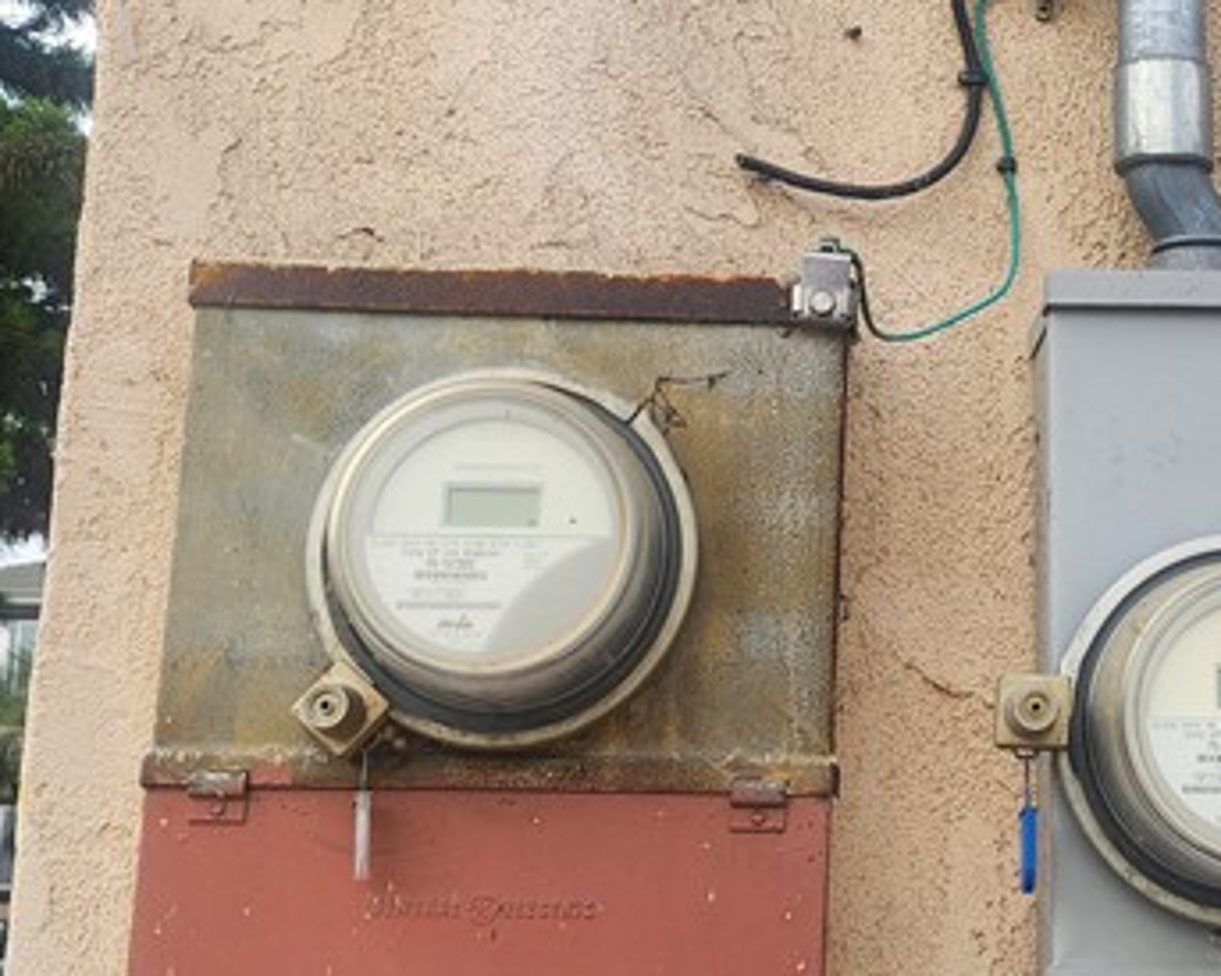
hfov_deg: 26.4
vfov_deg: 21.8
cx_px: 1061
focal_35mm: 70
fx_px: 2528
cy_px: 324
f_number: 1.8
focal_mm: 5
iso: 50
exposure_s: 1/929
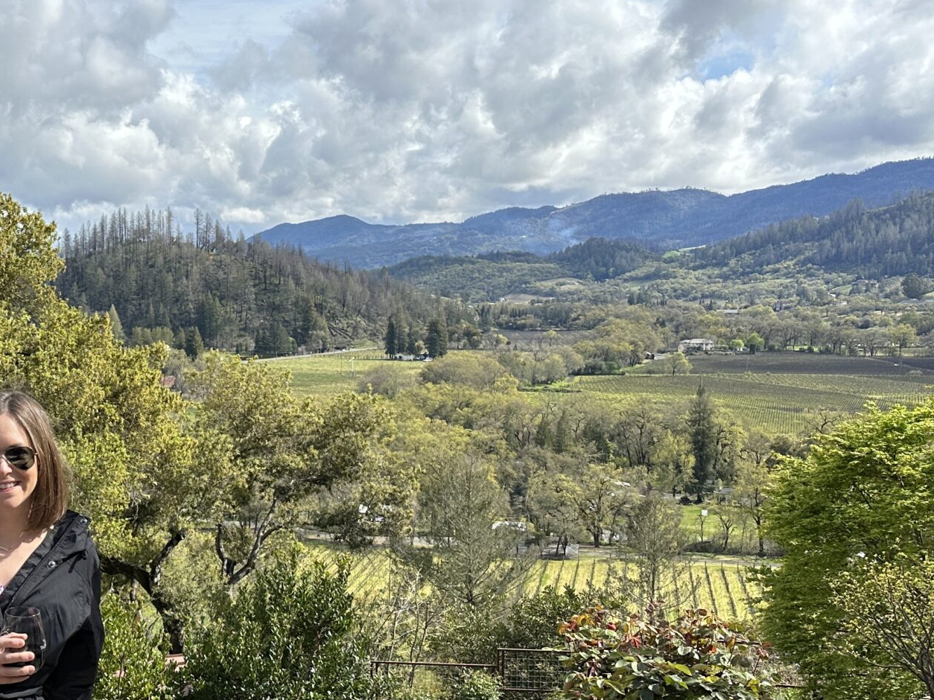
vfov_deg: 29.6
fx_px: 1322
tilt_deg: -7.3
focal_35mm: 49
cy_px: 435
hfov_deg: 37.4
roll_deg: +0.1
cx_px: 177
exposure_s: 1/4545
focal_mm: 6.86
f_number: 1.78
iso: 80
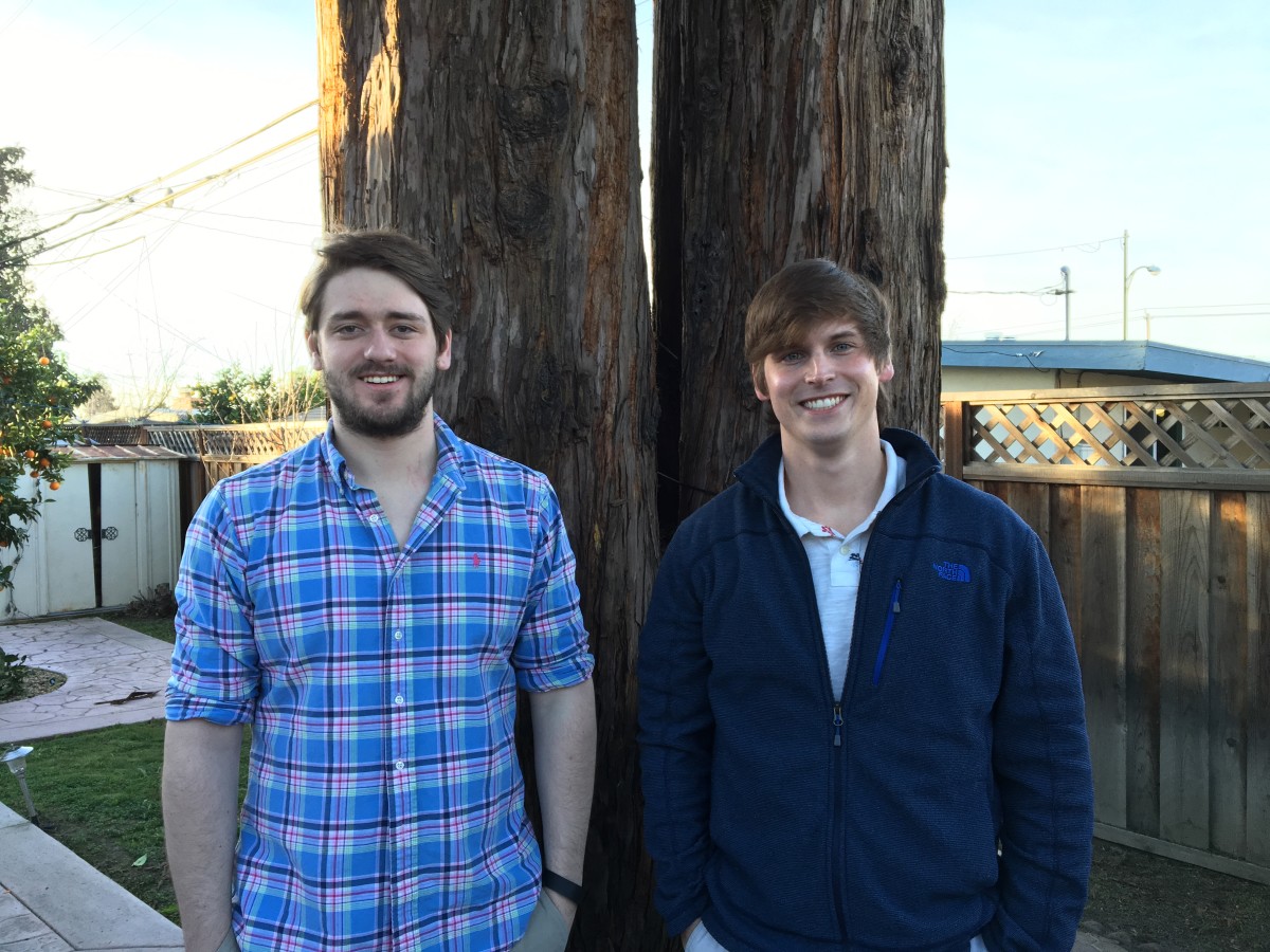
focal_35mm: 29
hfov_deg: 61.7
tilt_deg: -0.7
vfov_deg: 48.2
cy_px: 476
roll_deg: +0.1
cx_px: 635
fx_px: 1064
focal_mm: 4.15
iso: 32
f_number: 2.2
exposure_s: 1/120
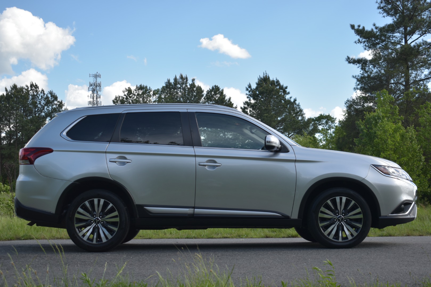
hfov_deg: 33.4
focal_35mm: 60
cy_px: 144
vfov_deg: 22.6
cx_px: 216
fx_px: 718
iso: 100
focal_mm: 40
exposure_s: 1/320
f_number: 4.8
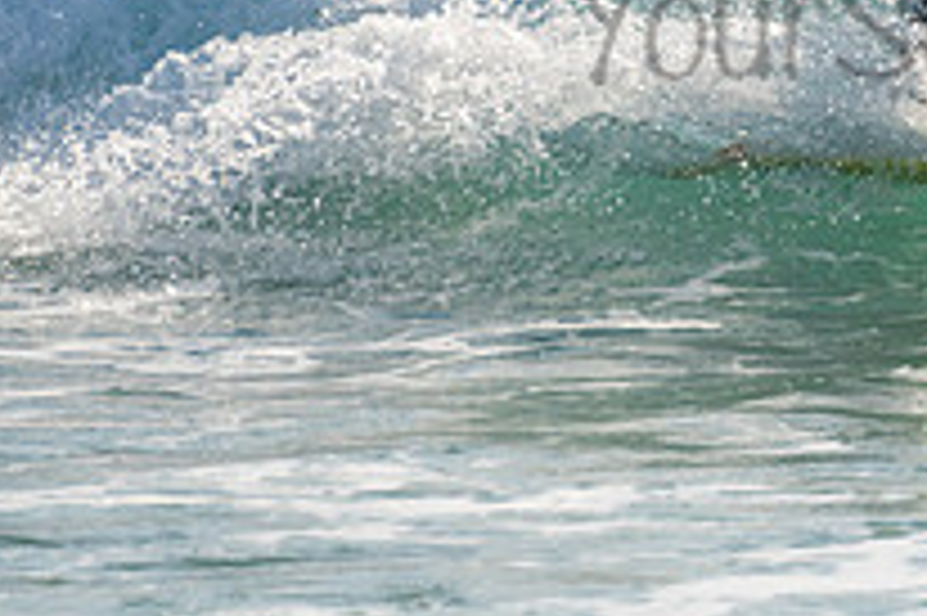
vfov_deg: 1.0
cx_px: 1035
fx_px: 36303
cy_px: -25
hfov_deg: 1.5
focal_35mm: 1411
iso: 140
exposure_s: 1/2000
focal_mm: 500
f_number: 5.6
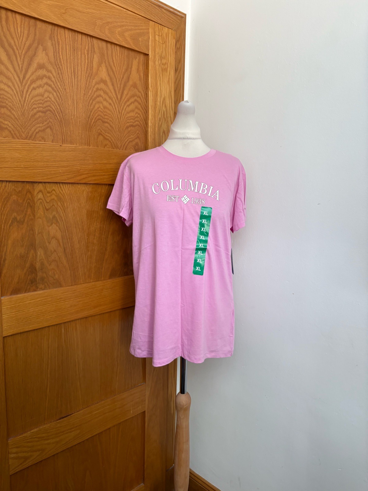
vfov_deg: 67.3
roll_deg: -1.4
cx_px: 184
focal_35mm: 26
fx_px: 369
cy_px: 246
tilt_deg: -7.1
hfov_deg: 53.1
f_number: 1.6
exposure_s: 1/122
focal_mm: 5.96
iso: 100
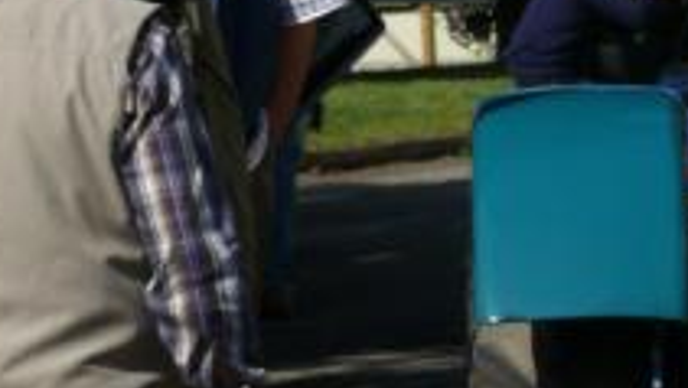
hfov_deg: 5.8
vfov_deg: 3.3
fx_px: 6663
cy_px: 285
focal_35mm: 365
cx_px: 1092
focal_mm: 21.3
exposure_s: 1/400
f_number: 7.1
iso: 100
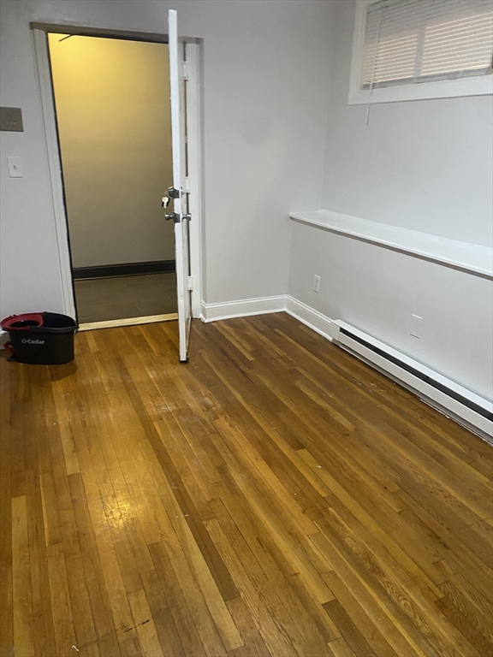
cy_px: 328
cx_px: 246
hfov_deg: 53.1
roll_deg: -0.9
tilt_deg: -19.7
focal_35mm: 26
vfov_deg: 67.3
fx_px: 494
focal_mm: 4.25
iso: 320
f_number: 1.8
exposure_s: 1/60
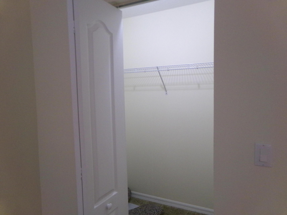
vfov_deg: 56.8
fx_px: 199
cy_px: 108
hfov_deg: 71.6
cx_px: 144
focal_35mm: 24
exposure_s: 1/17
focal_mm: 4.3
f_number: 3.7
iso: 800
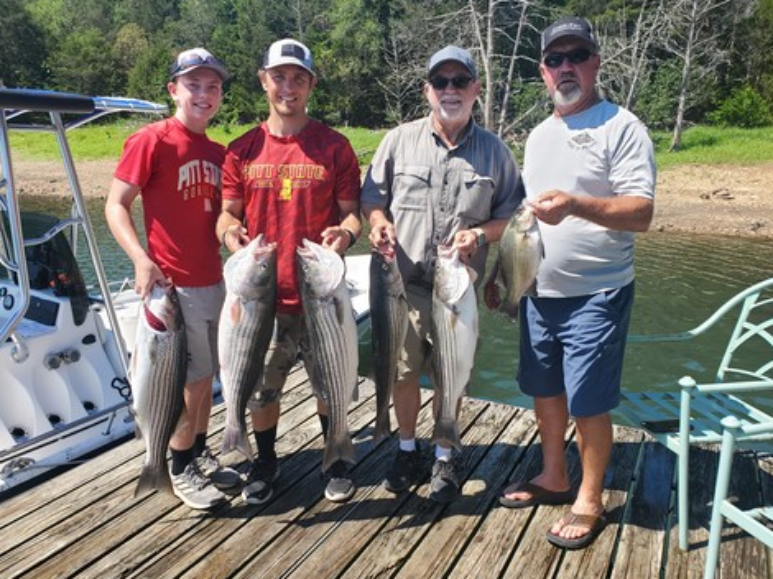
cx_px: 396
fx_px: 603
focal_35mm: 27
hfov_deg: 65.3
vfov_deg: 51.3
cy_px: 290
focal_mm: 4.3
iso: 50
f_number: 2.4
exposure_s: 1/779
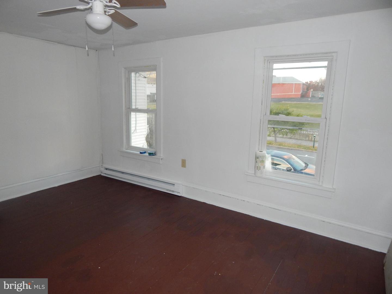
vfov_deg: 61.1
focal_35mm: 22
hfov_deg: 76.4
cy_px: 147
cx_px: 196
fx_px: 249
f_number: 3
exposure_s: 1/30
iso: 200
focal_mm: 4
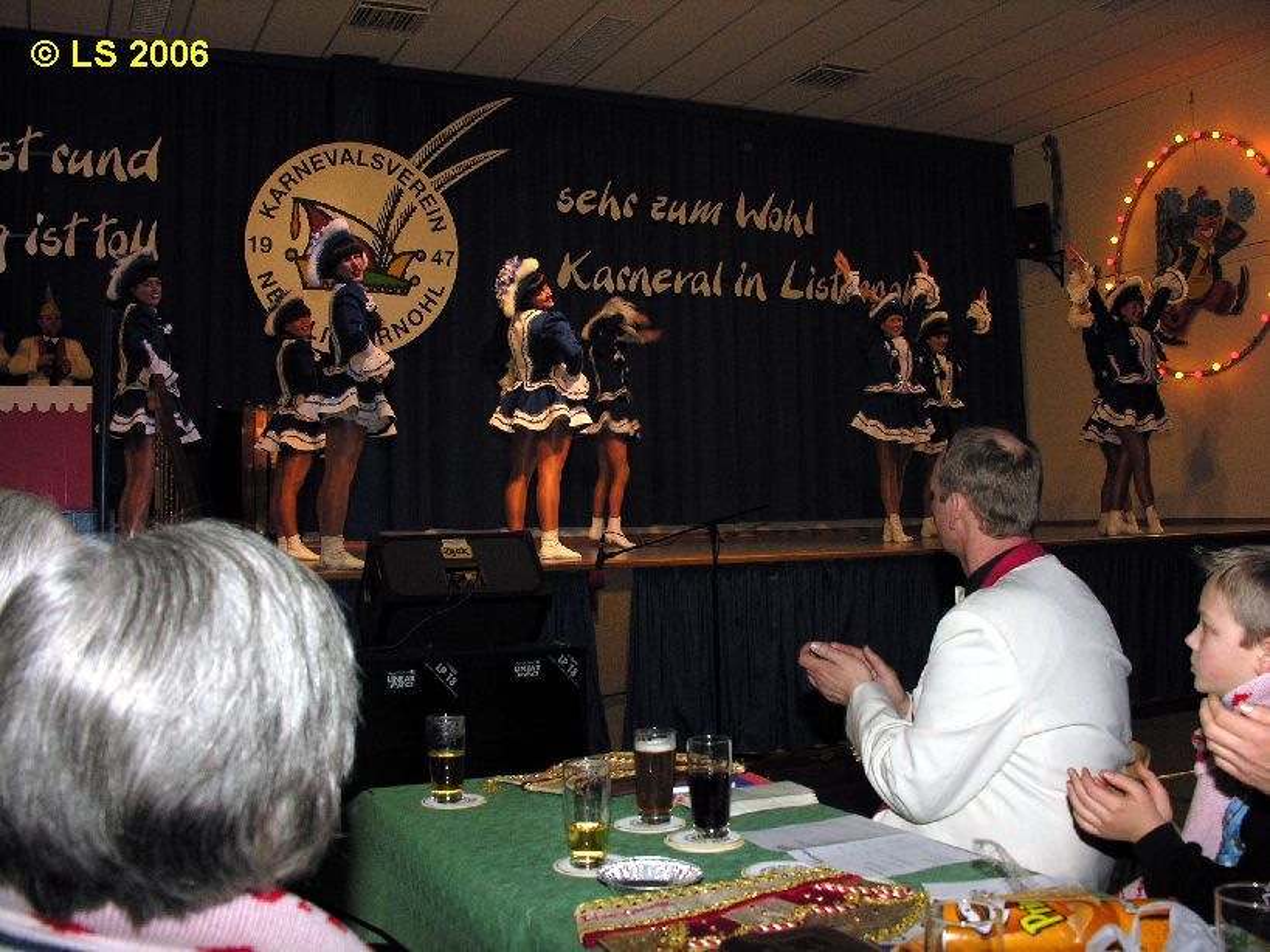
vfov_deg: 40.7
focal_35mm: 35
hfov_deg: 52.6
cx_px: 635
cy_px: 476
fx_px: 1284
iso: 100
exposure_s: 1/60.1
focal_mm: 8.9
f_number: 4
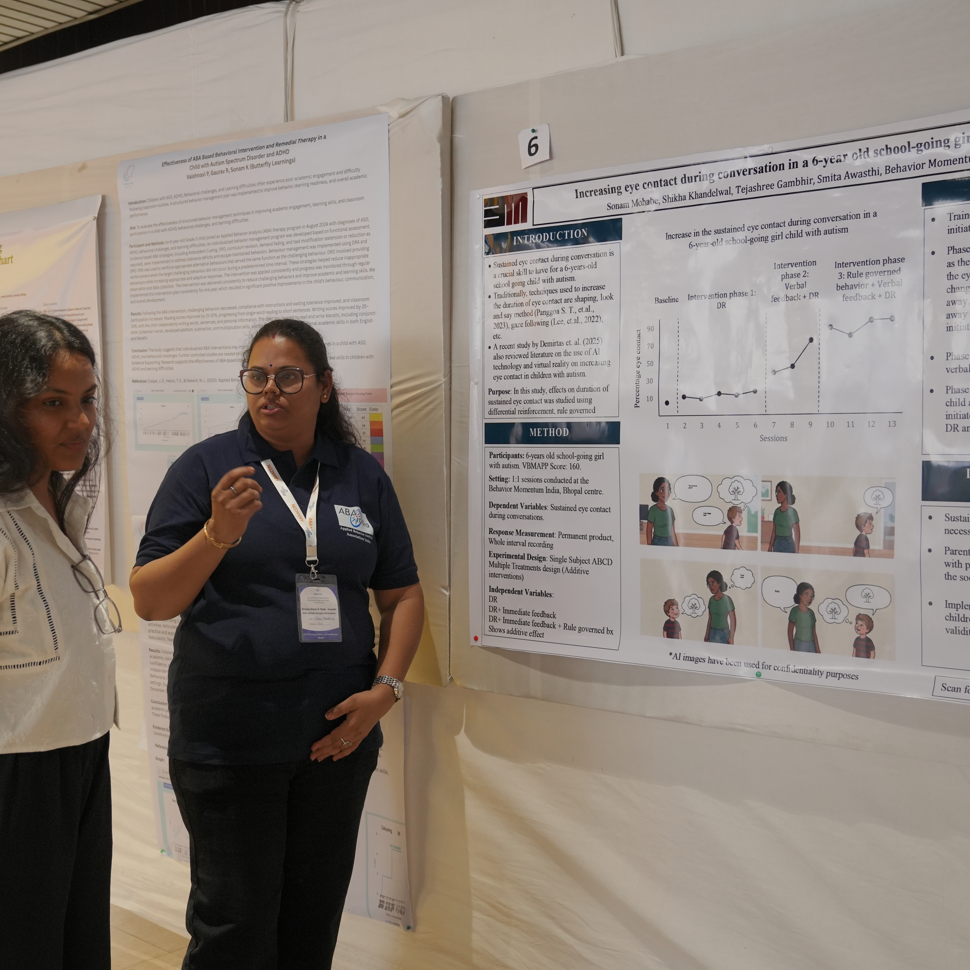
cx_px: 447
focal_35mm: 43
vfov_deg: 39.2
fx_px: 1363
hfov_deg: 39.1
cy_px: 486
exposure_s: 1/200
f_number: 4
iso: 1250
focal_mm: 33
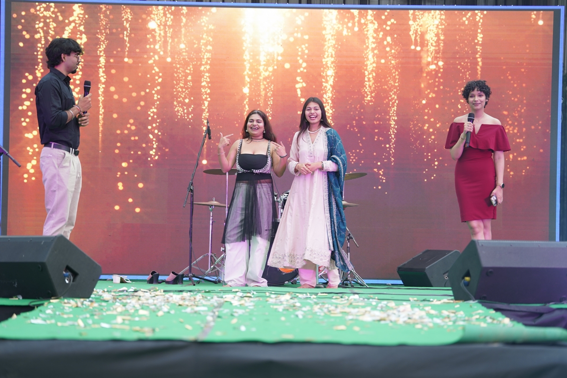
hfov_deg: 18.4
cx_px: 284
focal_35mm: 111
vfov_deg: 12.3
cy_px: 189
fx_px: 1748
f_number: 2.8
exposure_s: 1/200
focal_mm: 111
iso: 400
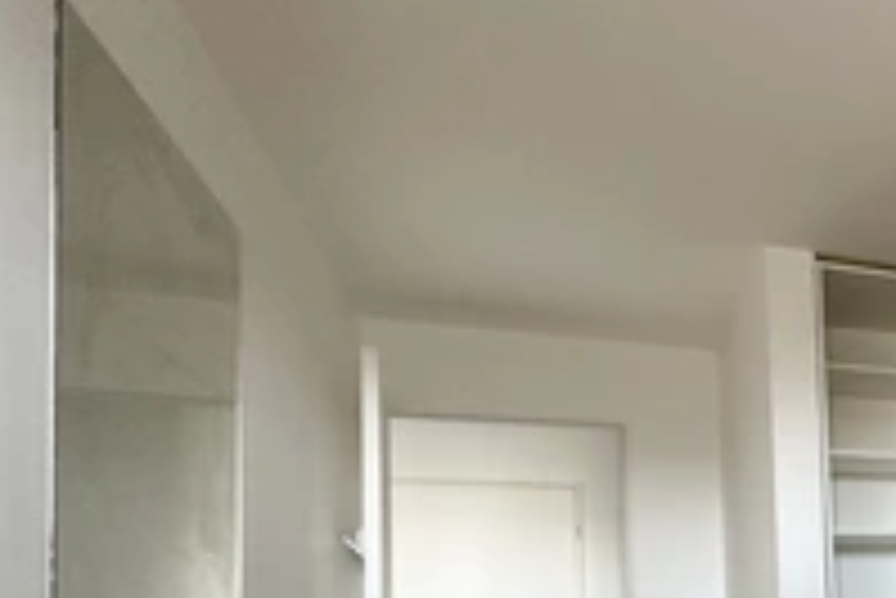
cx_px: 1137
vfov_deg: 31.7
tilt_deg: +3.2
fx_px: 971
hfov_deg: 35.6
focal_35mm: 39
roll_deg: +2.7
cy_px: 598
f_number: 2.2
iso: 320
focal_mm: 2.22
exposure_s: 1/99
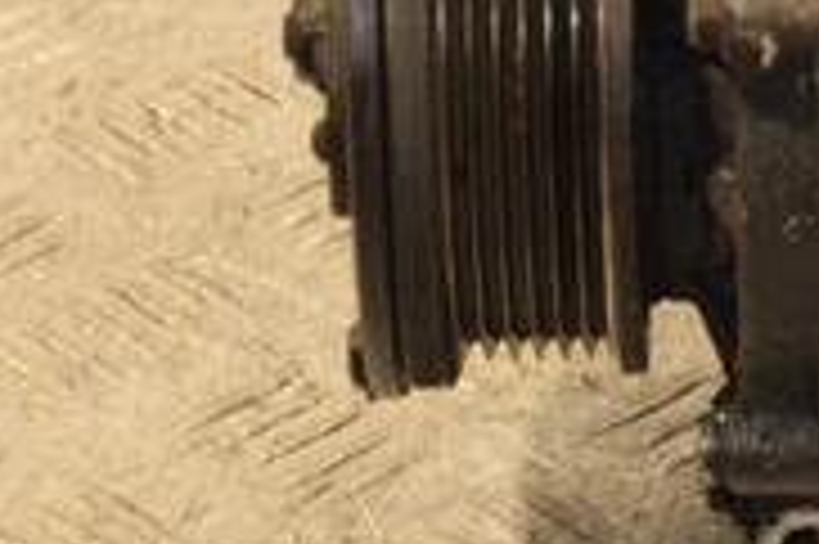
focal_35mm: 287
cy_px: 31
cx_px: 1305
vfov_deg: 4.8
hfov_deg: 7.1
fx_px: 6523
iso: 800
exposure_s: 1/100
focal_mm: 58
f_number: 5
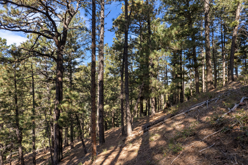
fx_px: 152
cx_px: 124
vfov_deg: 57.2
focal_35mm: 22
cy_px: 82
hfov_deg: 78.6
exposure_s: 1/250
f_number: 2.8
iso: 110
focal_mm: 8.38
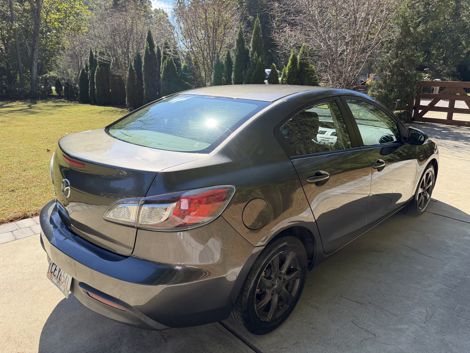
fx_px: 326
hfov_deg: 71.6
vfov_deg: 56.8
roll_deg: +0.7
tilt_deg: -16.7
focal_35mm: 24
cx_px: 235
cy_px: 176
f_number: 1.78
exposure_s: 1/2000
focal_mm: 6.76
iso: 100
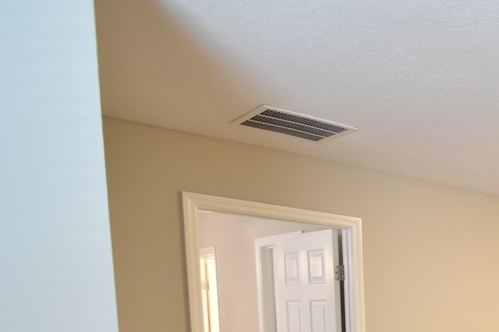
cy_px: 391
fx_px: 568
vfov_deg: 28.7
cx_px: 630
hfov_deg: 35.0
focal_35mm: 41
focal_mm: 10
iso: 800
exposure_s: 1/30
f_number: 3.5
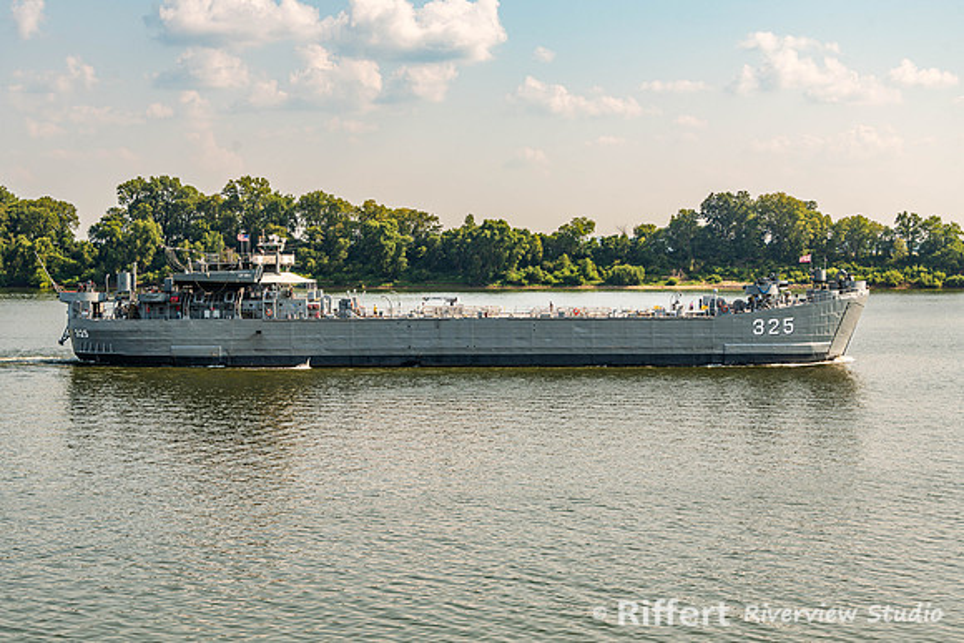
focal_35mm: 71
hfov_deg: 28.5
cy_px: 322
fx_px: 1900
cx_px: 482
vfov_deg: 19.2
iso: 64
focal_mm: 68
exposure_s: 1/200
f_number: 8
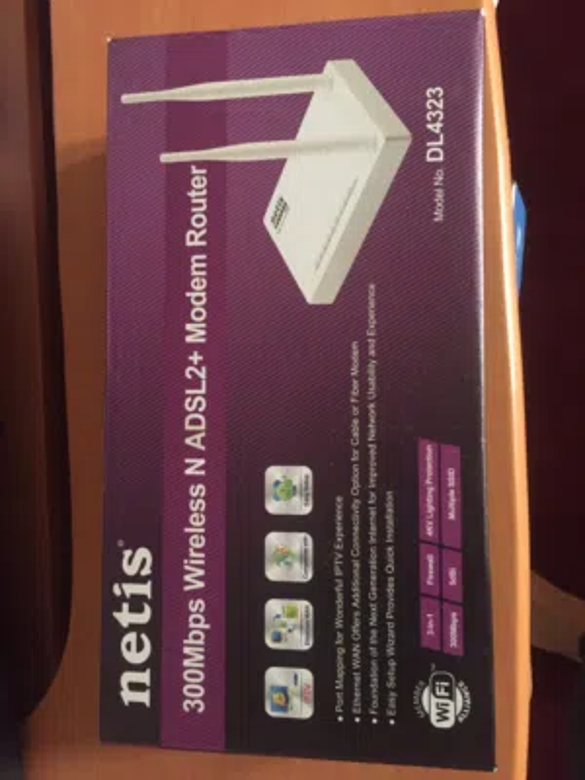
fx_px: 653
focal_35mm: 29
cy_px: 390
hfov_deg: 48.2
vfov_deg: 61.7
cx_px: 292
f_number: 2.2
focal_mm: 4.15
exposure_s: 1/17
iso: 320
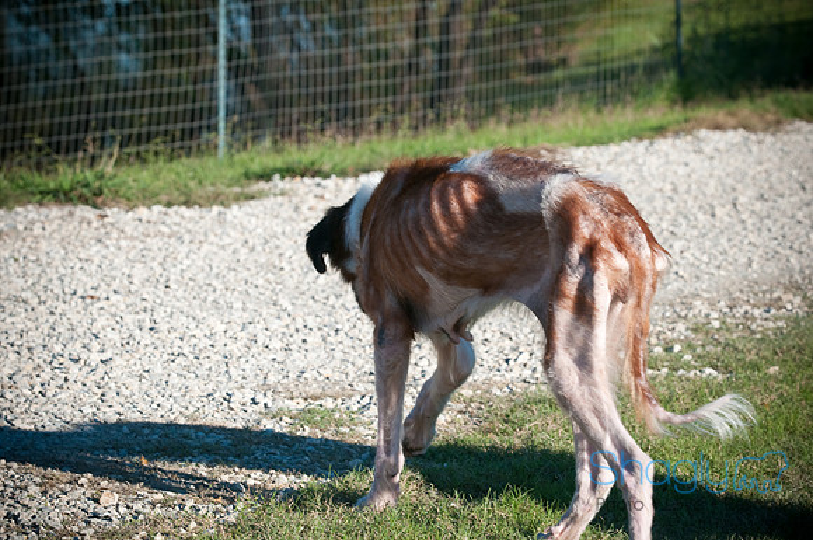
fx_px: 4059
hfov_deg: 11.4
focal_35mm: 180
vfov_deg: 7.6
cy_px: 270
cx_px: 406
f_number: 9
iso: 200
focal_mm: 120
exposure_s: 1/320
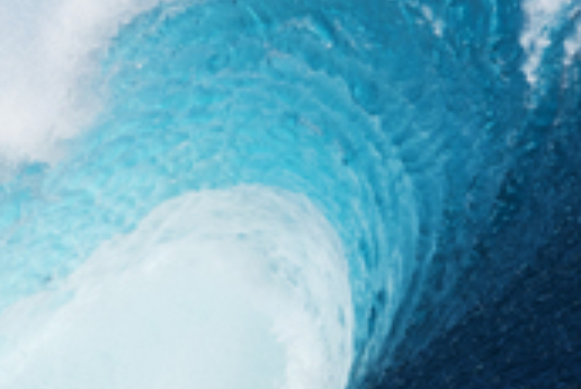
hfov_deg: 1.3
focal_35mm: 1568
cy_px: 237
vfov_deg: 0.9
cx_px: -41
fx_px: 25326
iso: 640
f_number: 9
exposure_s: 1/2000
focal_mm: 450
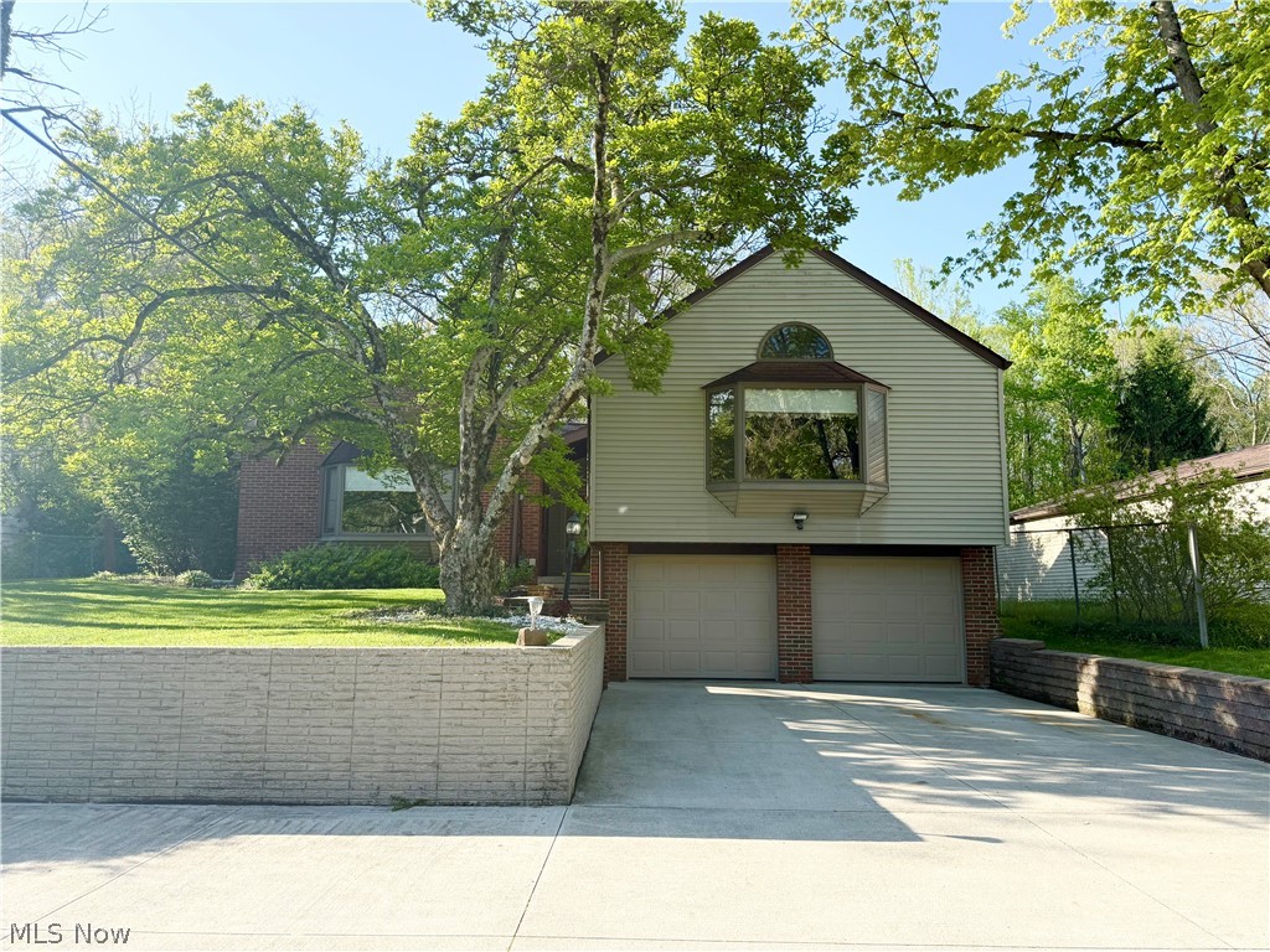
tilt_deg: +8.0
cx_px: 635
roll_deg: -0.2
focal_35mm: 24
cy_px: 476
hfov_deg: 71.6
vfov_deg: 56.8
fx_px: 881
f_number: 1.78
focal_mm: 6.76
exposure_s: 1/1770
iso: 100
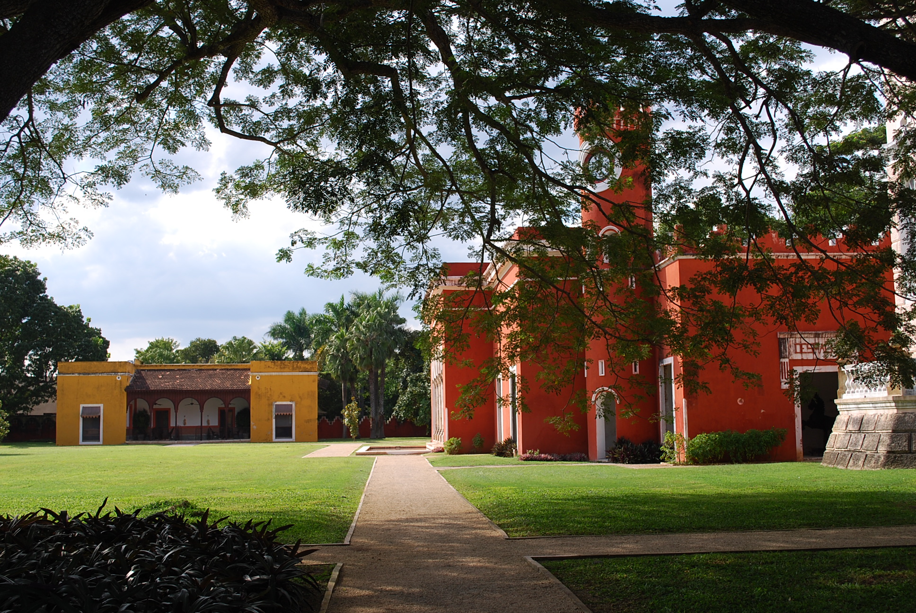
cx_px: 458
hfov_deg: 46.3
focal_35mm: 42
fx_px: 1070
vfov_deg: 32.0
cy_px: 306
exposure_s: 1/160
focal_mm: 28
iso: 100
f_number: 6.3
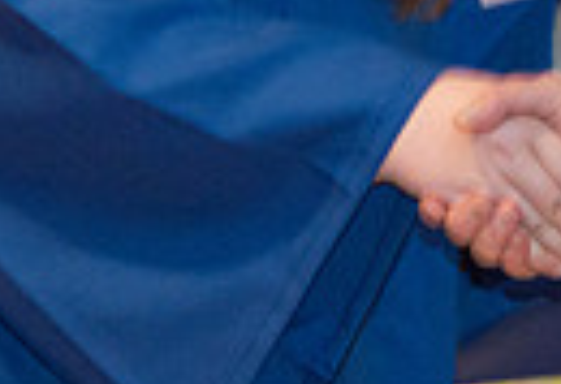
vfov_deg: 1.6
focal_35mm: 893
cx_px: 623
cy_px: 126
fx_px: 14031
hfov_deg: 2.3
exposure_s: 1/80
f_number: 5.6
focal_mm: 170
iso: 2000
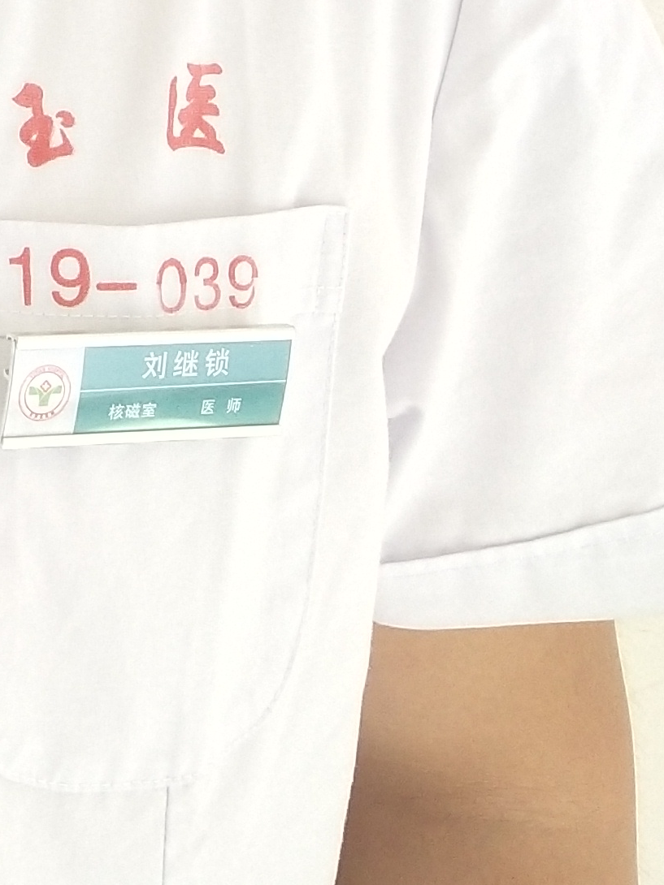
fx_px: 2840
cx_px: -406
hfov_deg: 12.5
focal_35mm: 111
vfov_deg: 16.2
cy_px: -455
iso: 51
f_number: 1.8
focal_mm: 3.95
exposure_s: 1/100
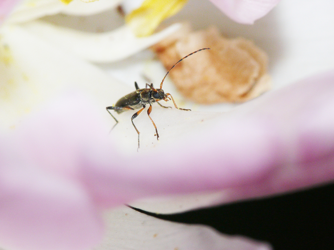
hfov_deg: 4.7
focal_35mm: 420
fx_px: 4053
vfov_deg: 3.5
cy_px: 125
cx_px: 167
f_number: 10
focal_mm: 88.8
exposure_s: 1/250
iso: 200
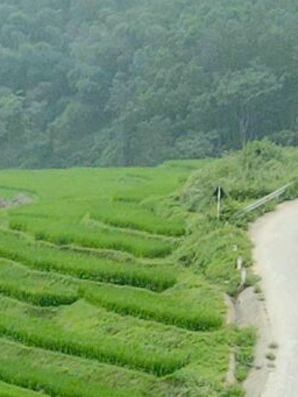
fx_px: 2065
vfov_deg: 10.5
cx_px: -405
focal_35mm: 180
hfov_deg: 7.7
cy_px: 661
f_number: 2.8
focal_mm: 4.5
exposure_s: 1/640
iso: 100
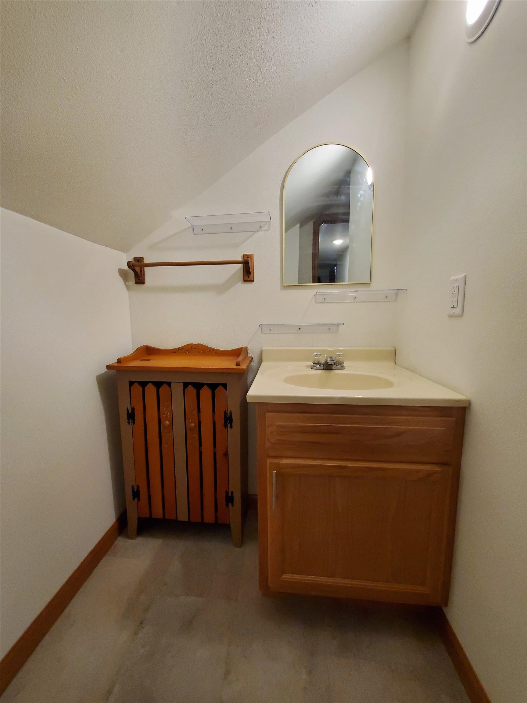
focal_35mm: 13
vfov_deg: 106.2
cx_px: 264
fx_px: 264
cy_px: 352
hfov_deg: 89.9
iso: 200
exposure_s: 1/60.2
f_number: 2.2
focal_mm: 1.8
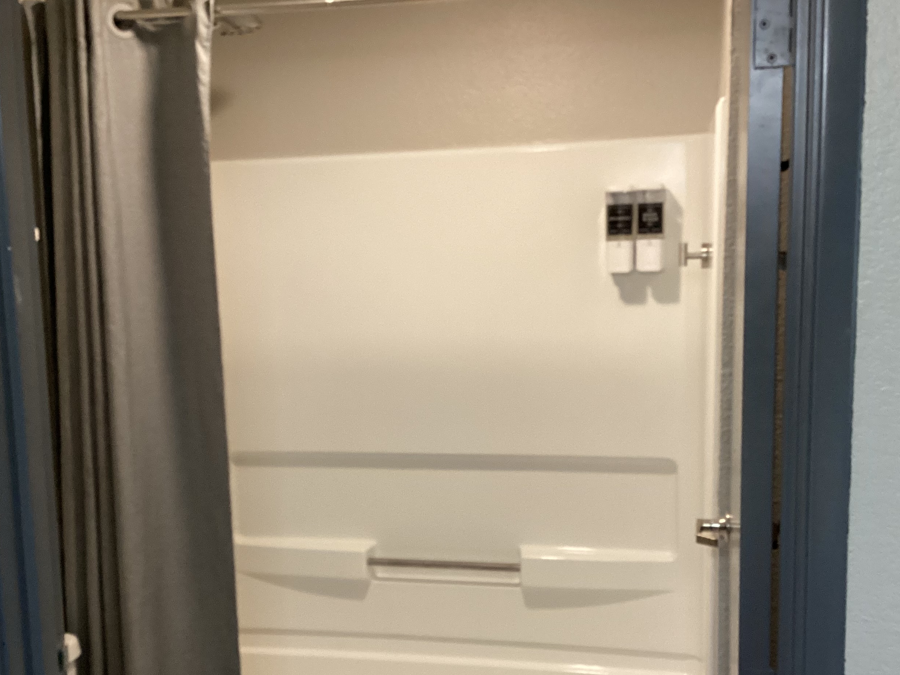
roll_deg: +1.1
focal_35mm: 41
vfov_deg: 35.0
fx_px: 1066
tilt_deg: -8.1
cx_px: 422
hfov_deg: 45.8
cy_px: 400
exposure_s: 1/60
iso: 250
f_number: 2.4
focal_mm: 3.3
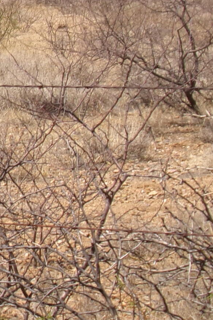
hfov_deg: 6.4
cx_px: -210
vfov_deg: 9.8
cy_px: 75
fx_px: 1855
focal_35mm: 209
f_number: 13.18
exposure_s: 1/80
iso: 100
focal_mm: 10.3
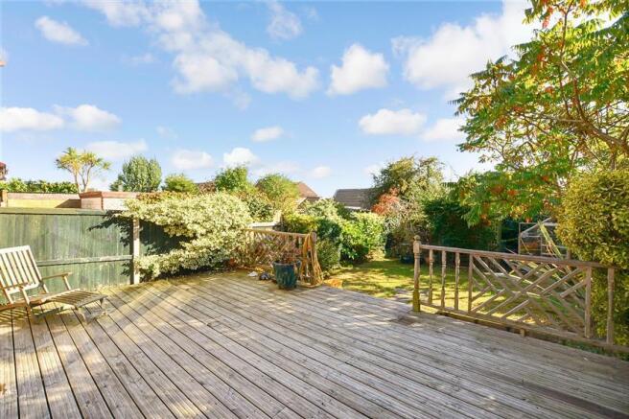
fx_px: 262
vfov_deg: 77.3
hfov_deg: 100.4
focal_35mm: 15
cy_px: 210
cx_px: 314
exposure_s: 1/60
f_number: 11
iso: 200
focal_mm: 10
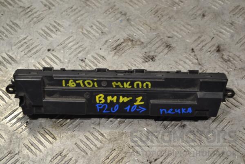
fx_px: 490
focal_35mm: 72
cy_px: 82
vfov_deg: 18.9
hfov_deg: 28.1
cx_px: 122
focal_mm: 48
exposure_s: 1/80
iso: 400
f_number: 5.3
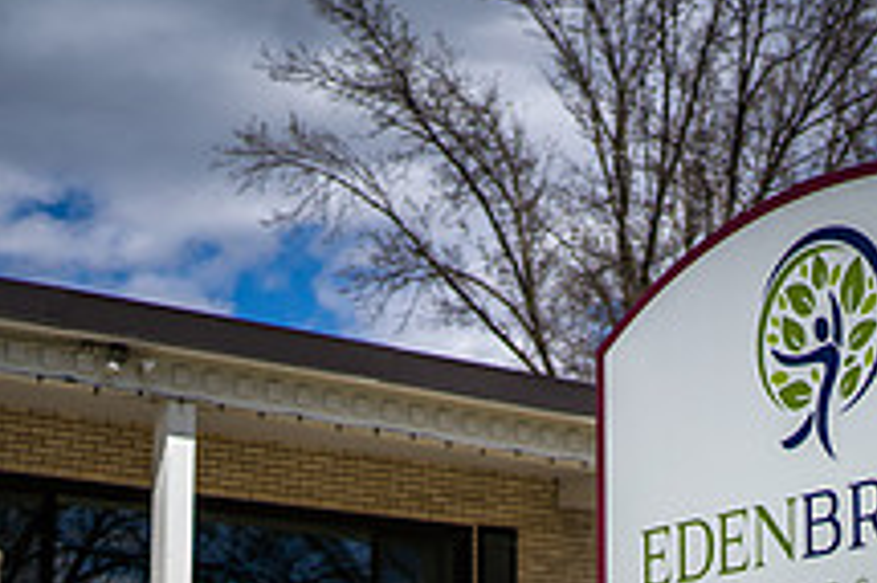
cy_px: 597
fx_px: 2337
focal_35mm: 96
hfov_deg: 21.2
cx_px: 591
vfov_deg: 14.0
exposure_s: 1/8000
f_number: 2
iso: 100
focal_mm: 35
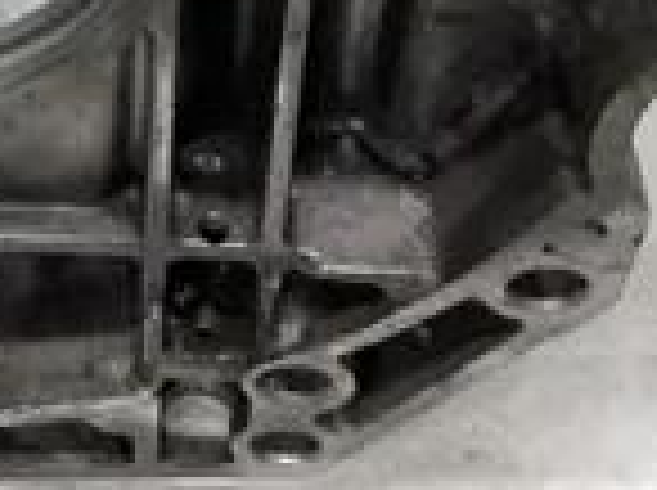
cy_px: -544
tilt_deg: -40.6
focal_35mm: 114
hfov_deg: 16.2
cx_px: -248
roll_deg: +3.5
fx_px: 2160
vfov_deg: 11.5
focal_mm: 4.2
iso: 100
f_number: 1.6
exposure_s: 1/100
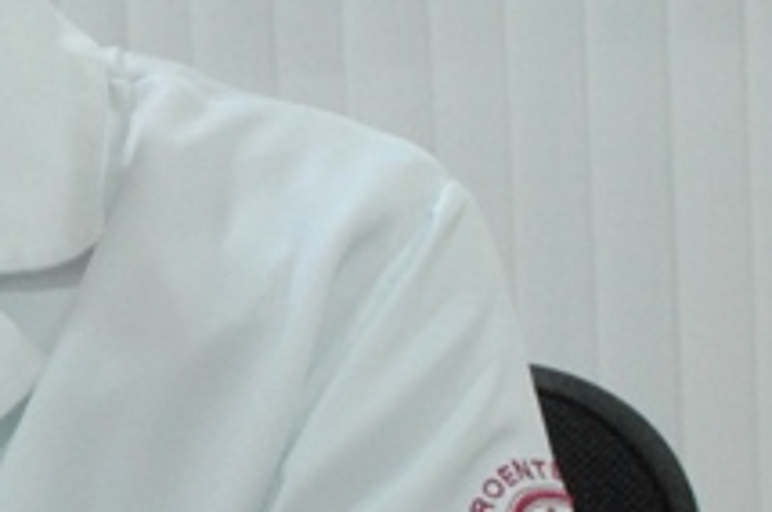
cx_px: -321
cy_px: 231
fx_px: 2891
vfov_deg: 10.1
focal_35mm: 135
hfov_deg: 14.4
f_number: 7.1
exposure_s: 1/20
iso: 1600
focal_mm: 24
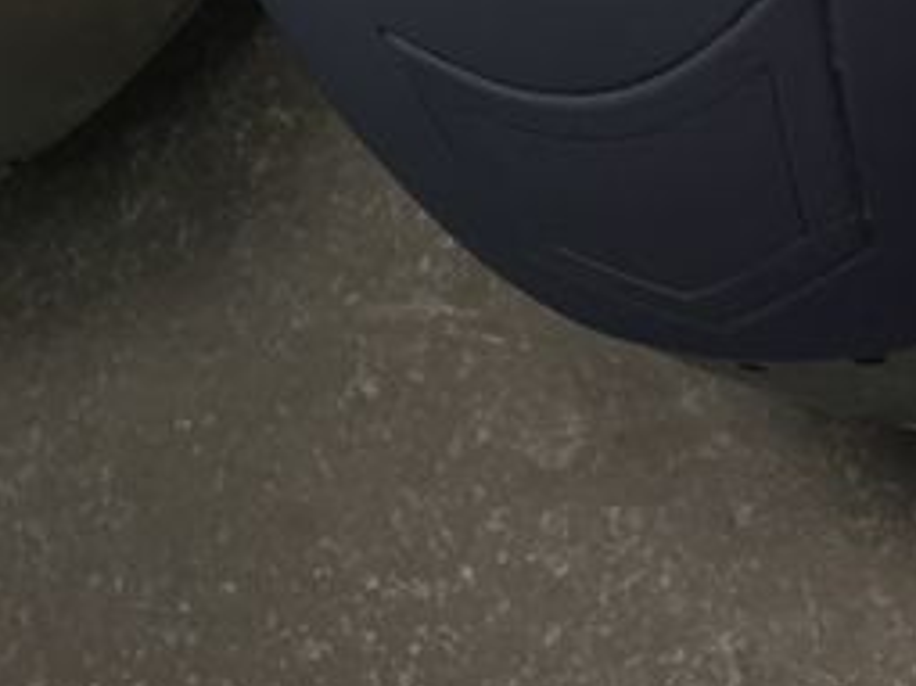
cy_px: -316
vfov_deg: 13.6
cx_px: 151
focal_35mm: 103
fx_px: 2724
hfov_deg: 18.9
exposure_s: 1/30
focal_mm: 4.15
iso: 100
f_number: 2.2
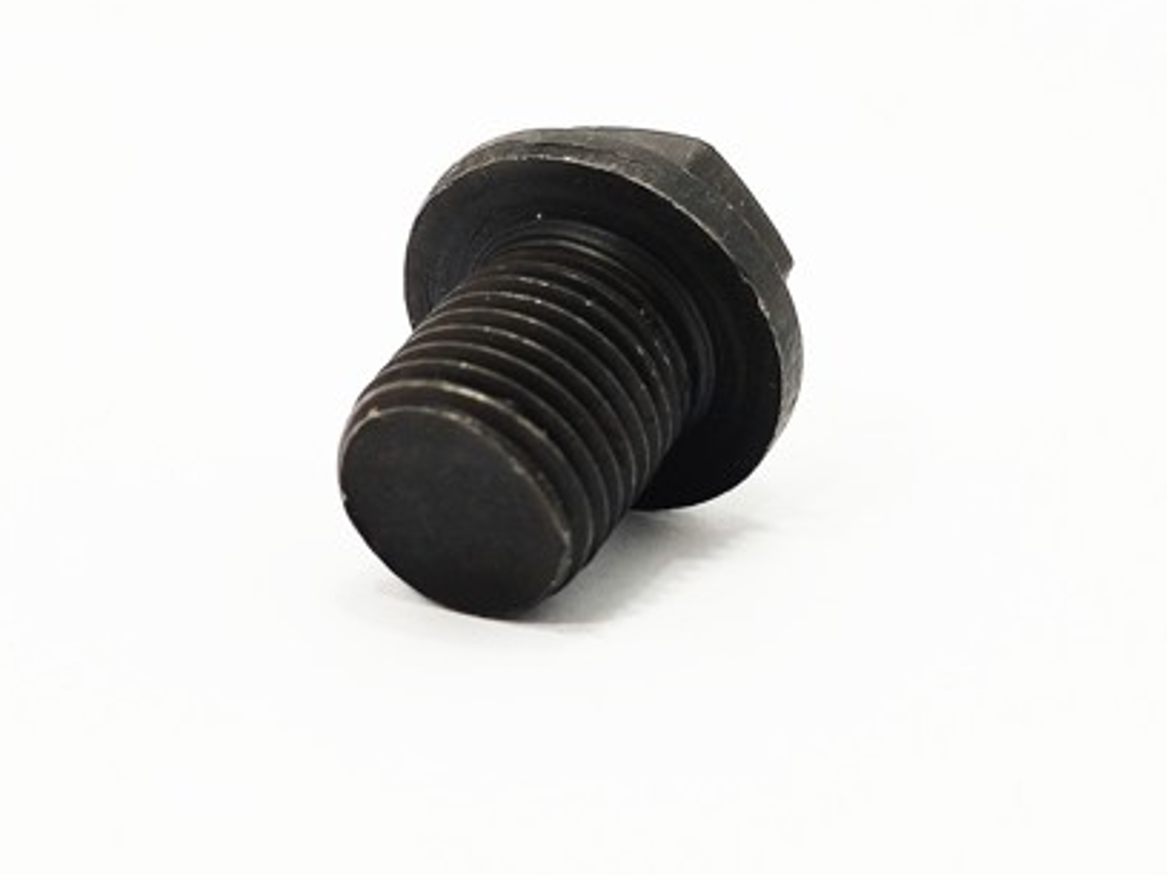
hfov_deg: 24.4
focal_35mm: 80
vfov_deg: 18.4
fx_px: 2697
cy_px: 369
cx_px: 563
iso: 112
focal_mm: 4.75
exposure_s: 1/127
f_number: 1.75
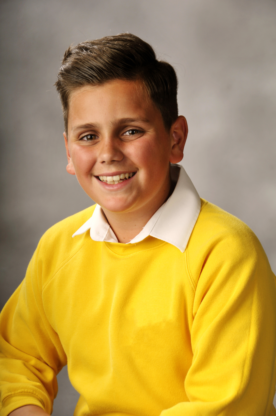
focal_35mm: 120
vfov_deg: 17.1
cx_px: 138
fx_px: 1383
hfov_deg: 11.4
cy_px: 208
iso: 200
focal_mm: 80
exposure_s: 1/200
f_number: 7.1
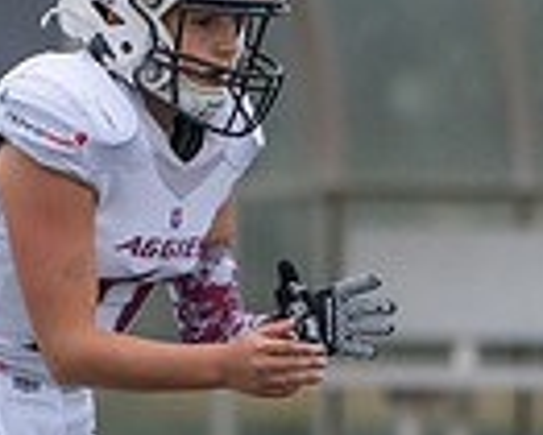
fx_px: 30750
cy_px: 325
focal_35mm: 1912
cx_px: 1
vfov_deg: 0.8
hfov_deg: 1.0
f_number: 5.6
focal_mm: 400
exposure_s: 1/1250
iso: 5000
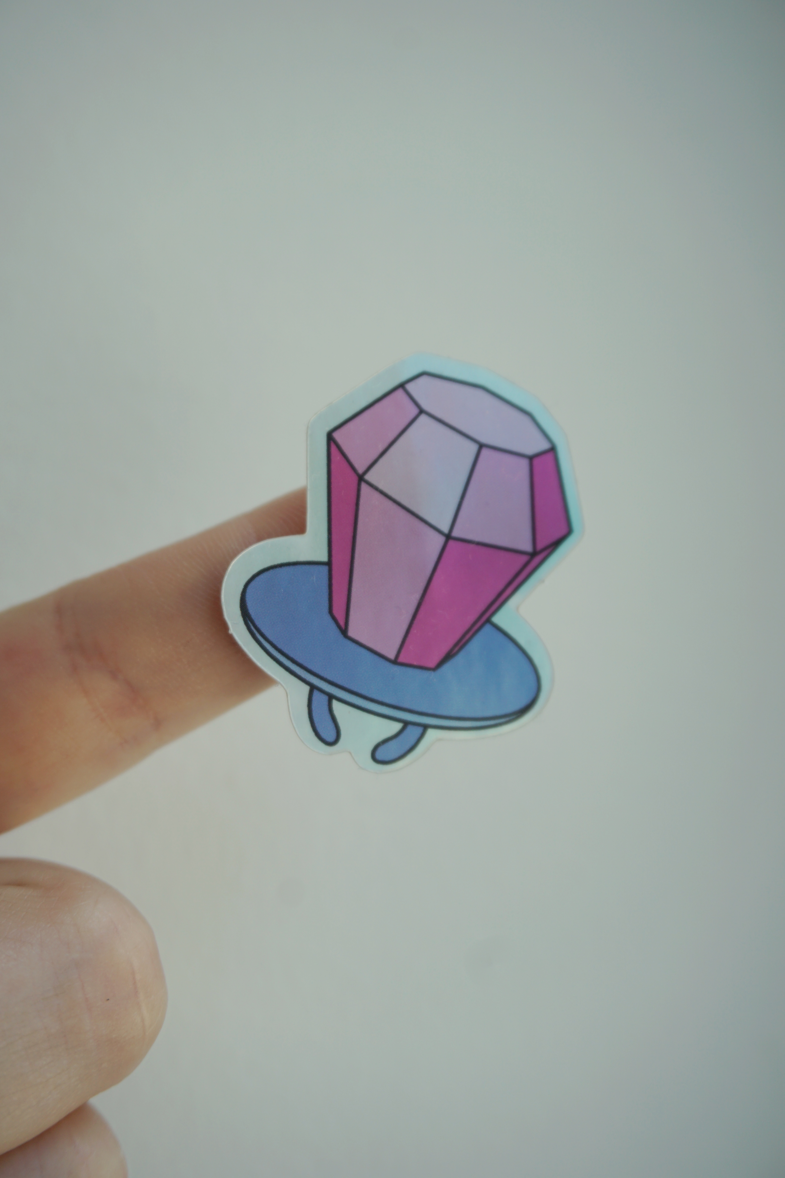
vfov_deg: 47.9
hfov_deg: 33.0
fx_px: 1325
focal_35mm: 40
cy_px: 589
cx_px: 392
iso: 100
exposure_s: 1/80
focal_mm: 27
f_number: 5
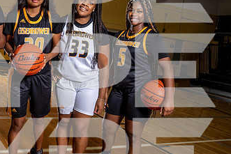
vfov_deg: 31.9
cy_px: 71
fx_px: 270
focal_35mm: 42
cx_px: 38
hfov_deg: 43.6
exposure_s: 1/200
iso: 320
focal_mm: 24
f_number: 9
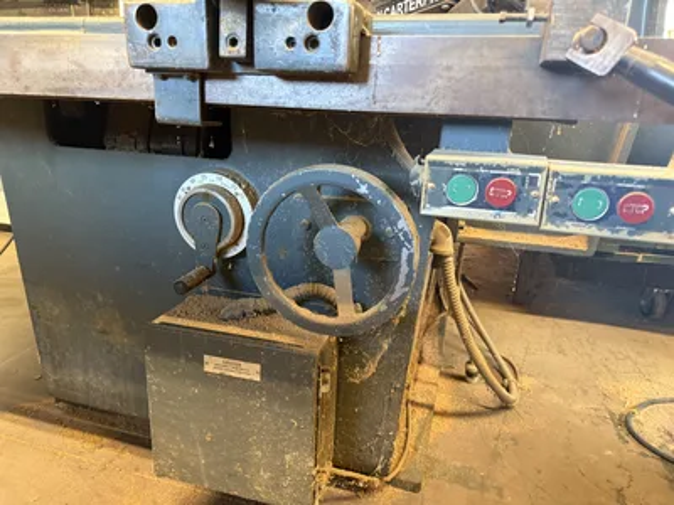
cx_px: 337
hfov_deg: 71.6
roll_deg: -2.9
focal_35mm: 24
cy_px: 252
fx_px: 467
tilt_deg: -17.5
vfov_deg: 56.8
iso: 400
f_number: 1.78
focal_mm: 6.76
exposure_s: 1/41
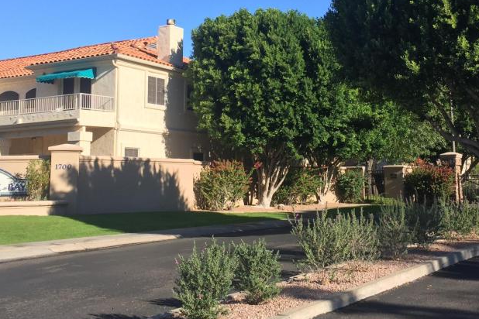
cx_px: 259
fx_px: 665
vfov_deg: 26.7
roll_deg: -0.4
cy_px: 91
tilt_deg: +7.9
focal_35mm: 50
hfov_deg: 39.6
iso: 32
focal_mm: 4.15
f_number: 2.2
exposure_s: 1/1412
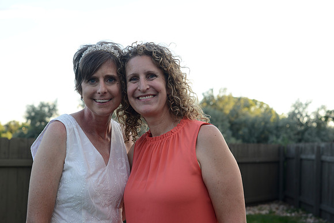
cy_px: 112
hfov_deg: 39.6
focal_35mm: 50
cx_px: 167
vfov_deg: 27.0
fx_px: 464
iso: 400
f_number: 5
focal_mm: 50
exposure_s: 1/200
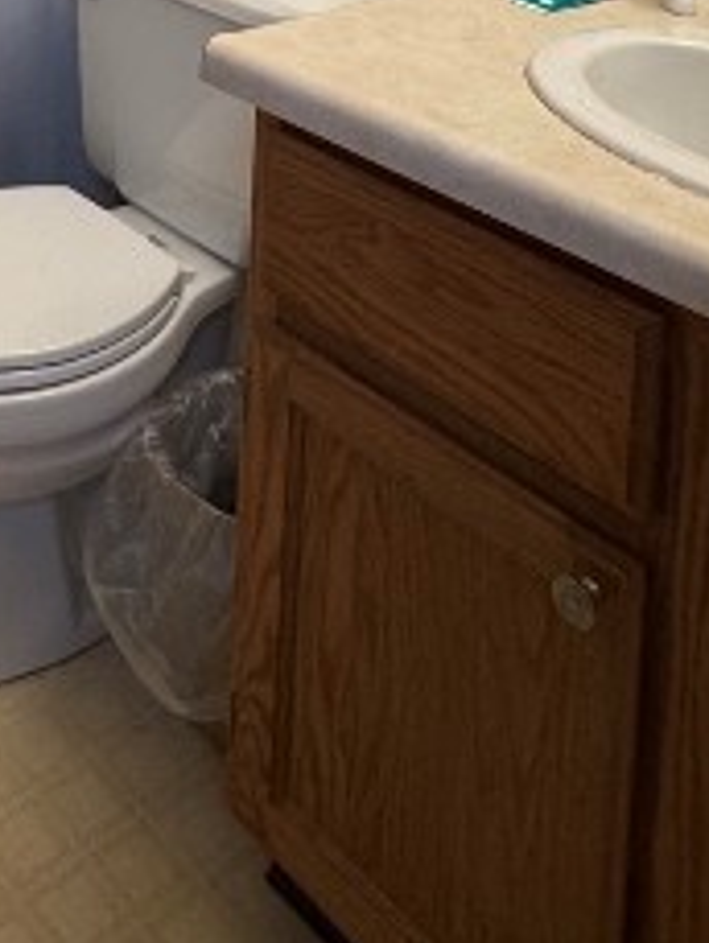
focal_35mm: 47
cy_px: -329
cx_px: -33
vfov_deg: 30.4
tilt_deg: -2.7
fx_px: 1282
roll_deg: -0.3
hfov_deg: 28.6
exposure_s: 1/60
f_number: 2.2
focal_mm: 2.22
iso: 250
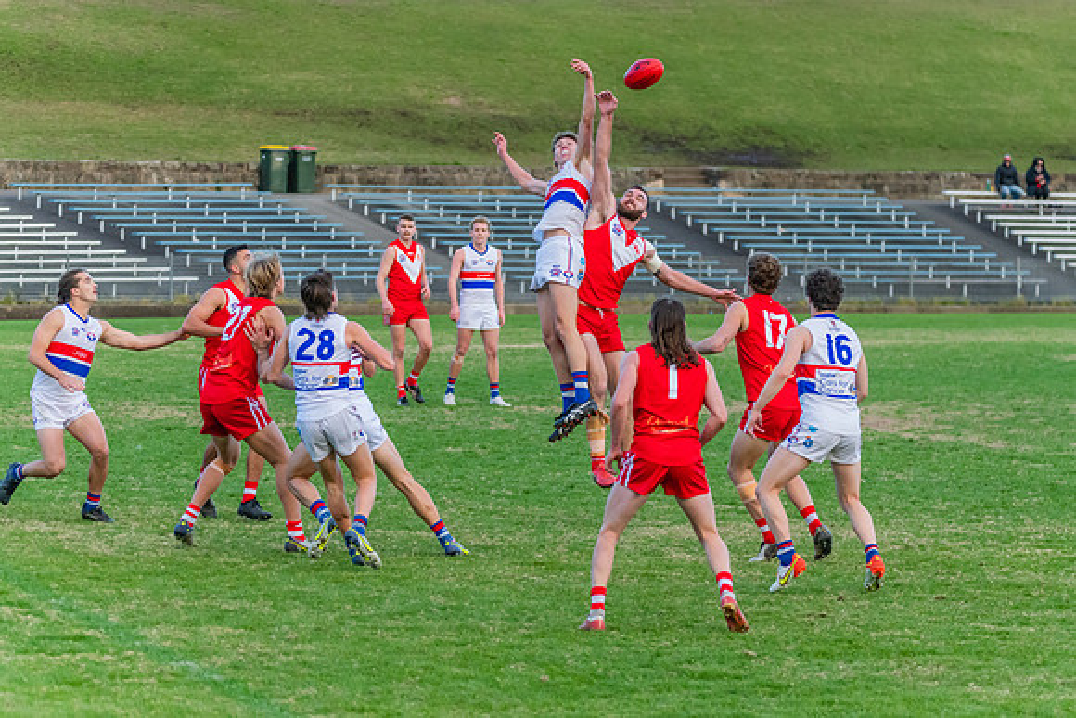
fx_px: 5545
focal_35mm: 185
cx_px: 606
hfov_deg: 11.1
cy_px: 336
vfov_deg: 7.4
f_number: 5
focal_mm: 150
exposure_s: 1/1600
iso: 2200
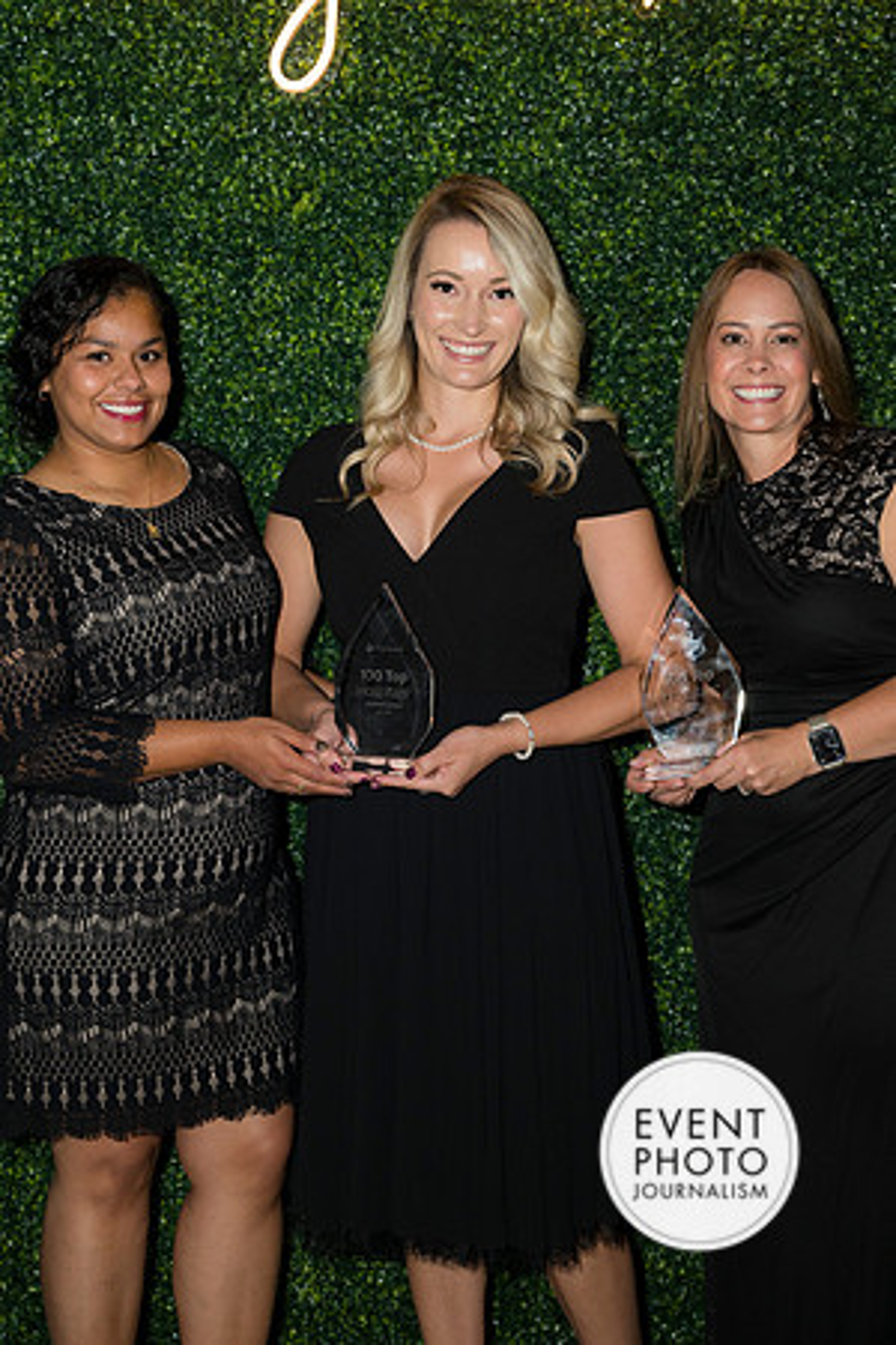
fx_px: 2352
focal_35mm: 63
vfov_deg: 31.9
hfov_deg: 21.6
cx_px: 448
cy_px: 672
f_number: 5
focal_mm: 63
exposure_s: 1/160
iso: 640
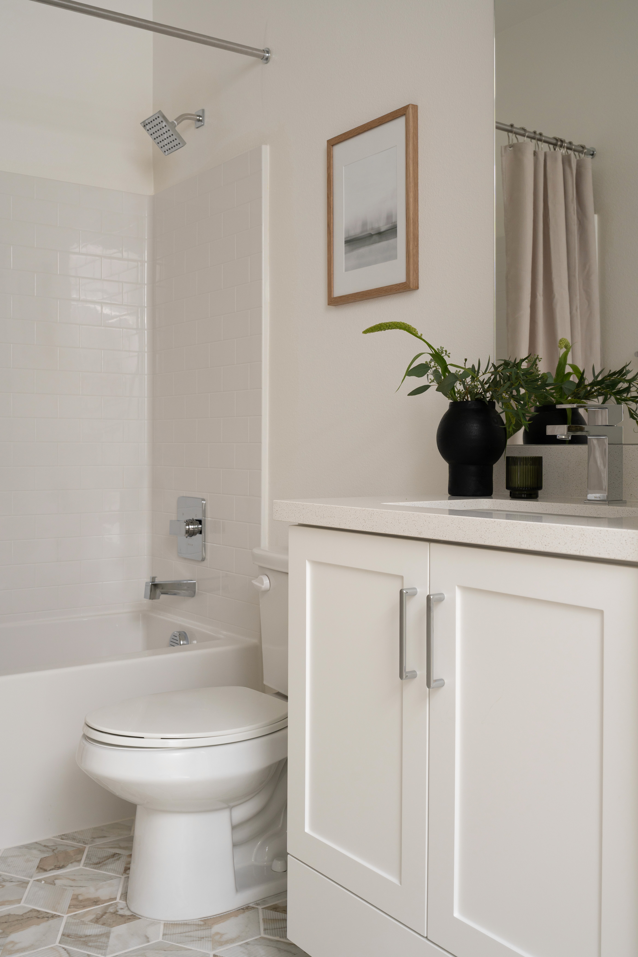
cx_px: 319
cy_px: 478
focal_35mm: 35
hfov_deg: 37.9
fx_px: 930
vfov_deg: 54.4
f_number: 8
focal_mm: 35
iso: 320
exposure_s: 1/30
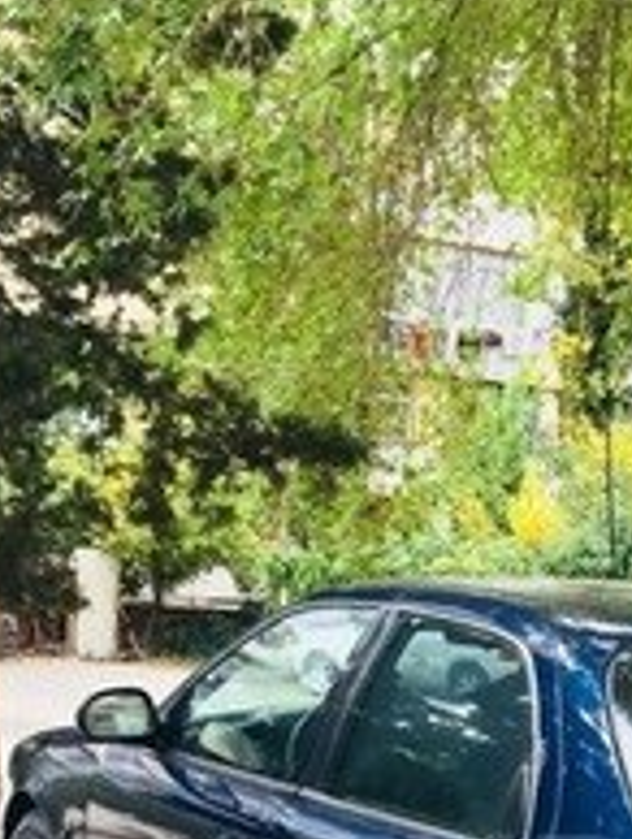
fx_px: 1797
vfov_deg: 24.7
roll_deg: -4.8
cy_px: 900
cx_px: 740
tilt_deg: -11.6
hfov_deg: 18.9
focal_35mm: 74
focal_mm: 4.15
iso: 50
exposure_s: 1/100
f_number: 2.2
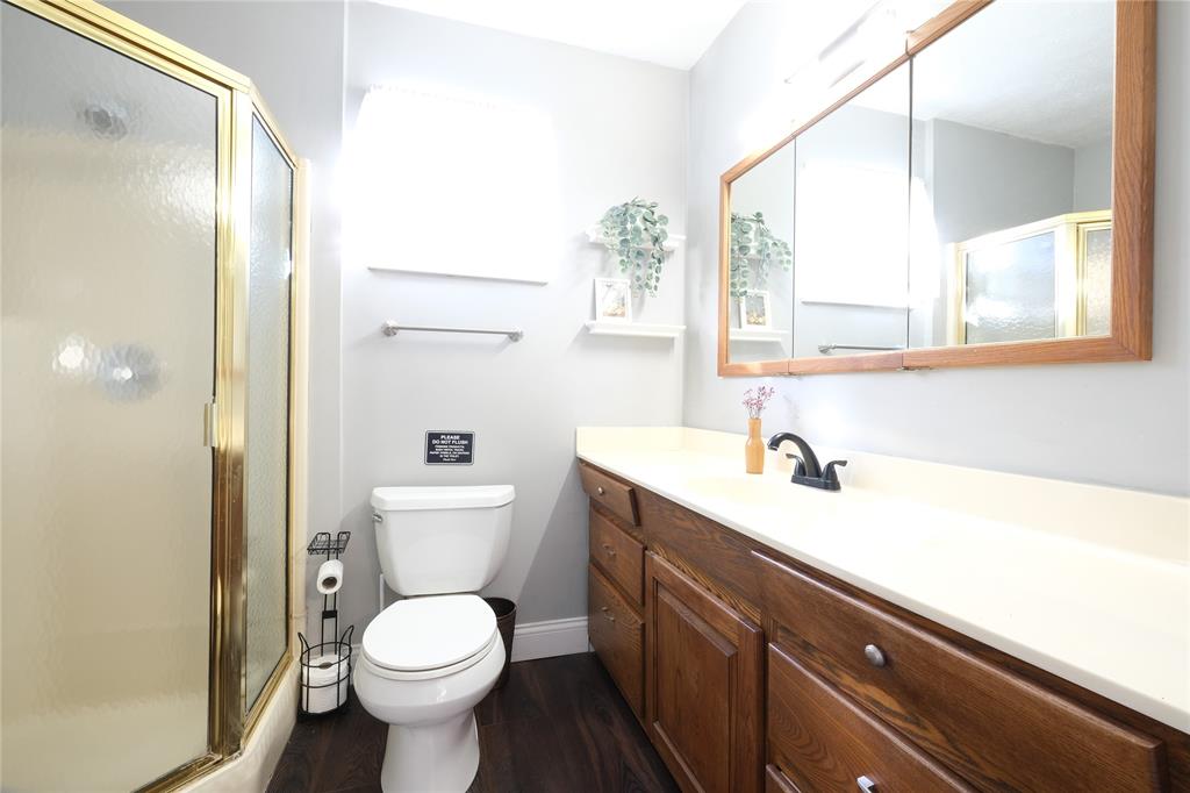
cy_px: 396
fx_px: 496
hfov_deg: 100.4
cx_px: 595
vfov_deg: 77.3
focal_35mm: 15
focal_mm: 10
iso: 400
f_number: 11
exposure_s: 1.9
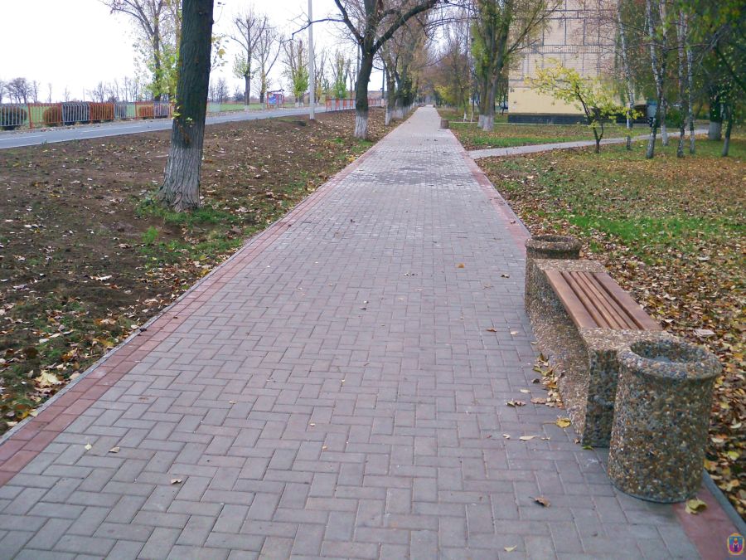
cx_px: 373
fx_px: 754
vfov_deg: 40.7
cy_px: 280
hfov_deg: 52.6
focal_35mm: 35
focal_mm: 6.2
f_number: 3.5
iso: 125
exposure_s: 1/40
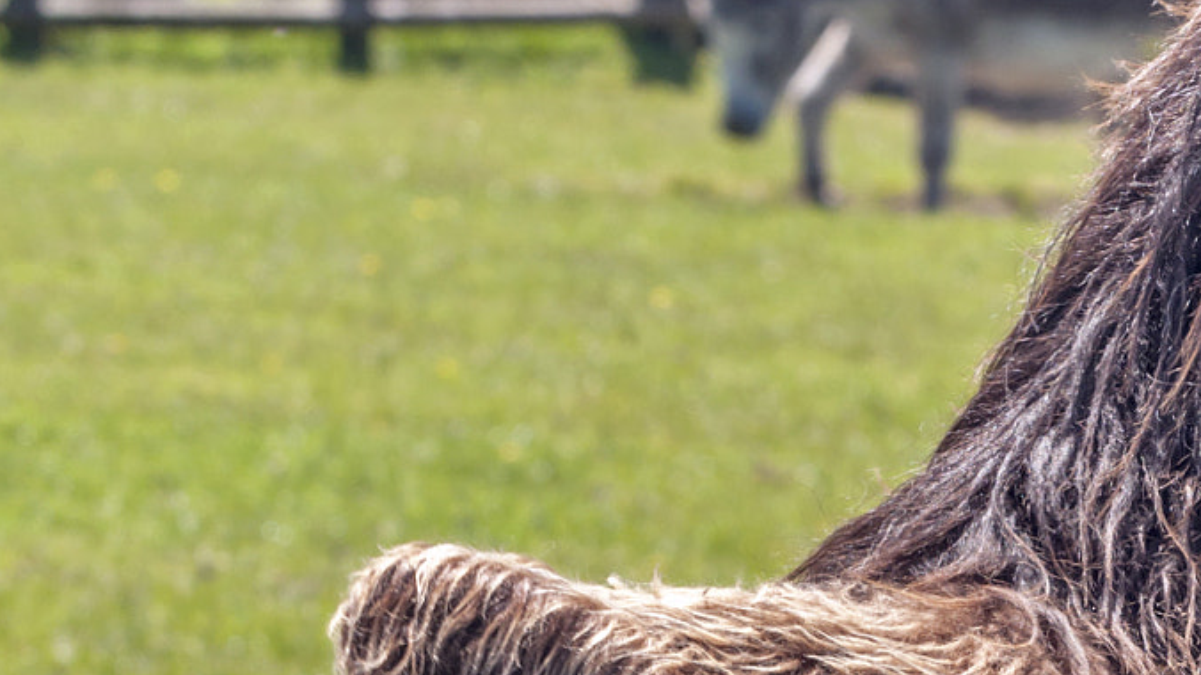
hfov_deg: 5.2
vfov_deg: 2.9
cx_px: 853
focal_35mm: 416
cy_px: 975
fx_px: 13246
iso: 200
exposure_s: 1/200
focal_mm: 112
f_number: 11
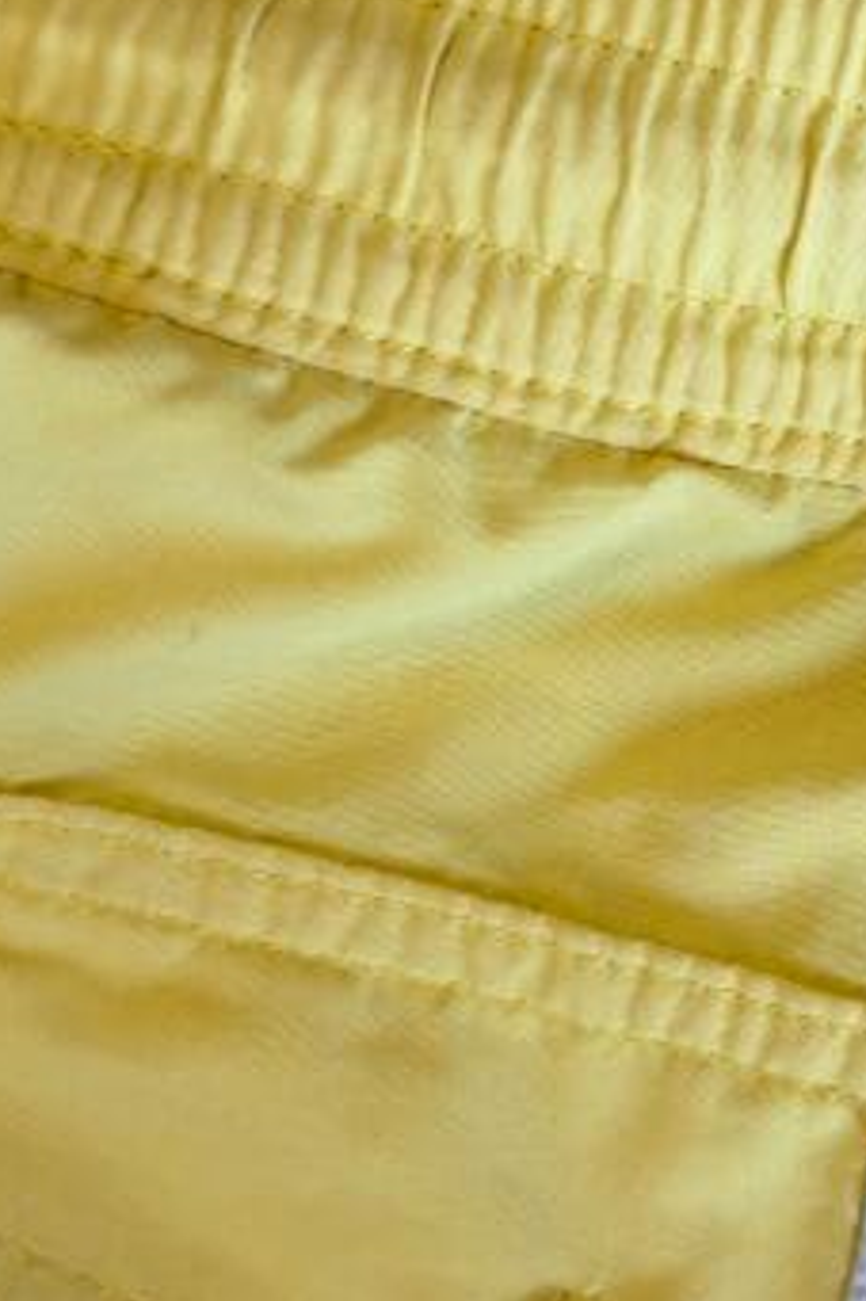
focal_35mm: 75
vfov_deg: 27.0
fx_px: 2709
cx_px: 954
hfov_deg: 17.5
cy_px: 706
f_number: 1.78
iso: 64
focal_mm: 6.76
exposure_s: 1/121
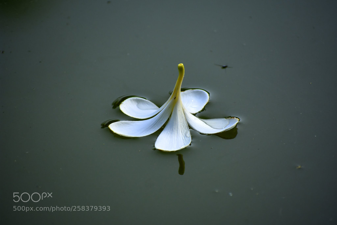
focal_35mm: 450
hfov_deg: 4.6
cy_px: 112
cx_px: 168
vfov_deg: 3.1
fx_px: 4213
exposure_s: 1/1000
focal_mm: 300
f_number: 6.3
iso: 450
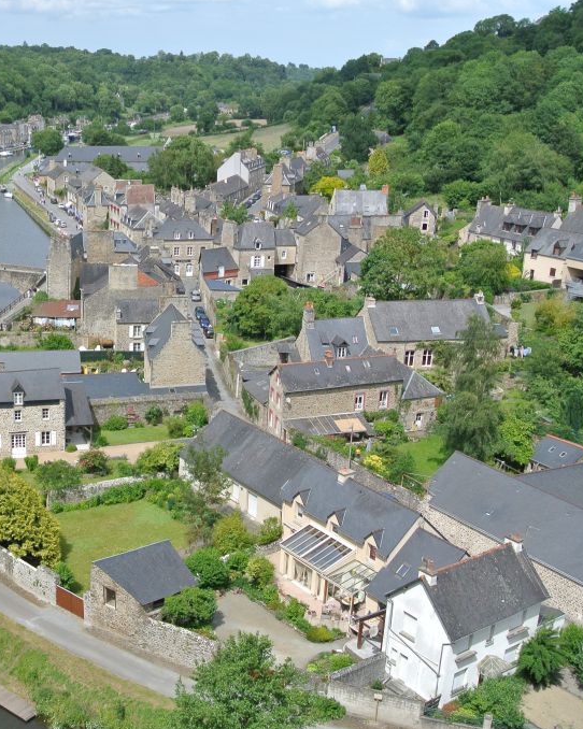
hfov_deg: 32.7
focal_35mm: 44
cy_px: 364
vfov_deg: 42.0
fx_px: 949
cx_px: 76
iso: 100
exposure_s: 1/500
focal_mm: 11.8
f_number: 5.6
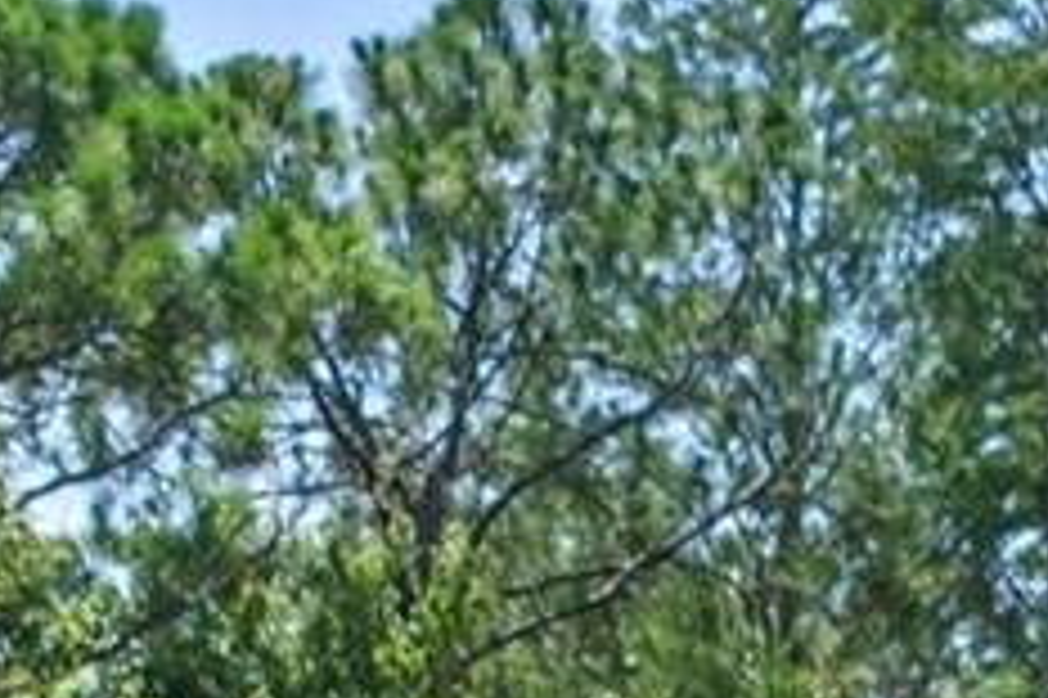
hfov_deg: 5.2
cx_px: 1196
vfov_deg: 3.4
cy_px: 2076
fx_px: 11403
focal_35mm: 392
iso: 160
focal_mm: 38
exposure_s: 1/250
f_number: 8
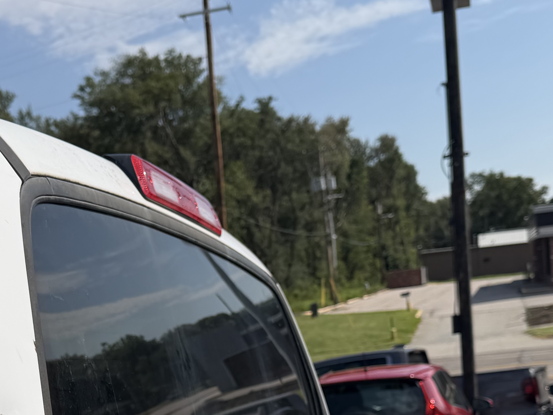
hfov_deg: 31.3
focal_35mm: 61
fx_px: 975
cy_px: 412
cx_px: 159
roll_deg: +5.7
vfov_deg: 23.1
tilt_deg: -7.3
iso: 80
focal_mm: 6.76
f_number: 1.78
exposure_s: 1/8130
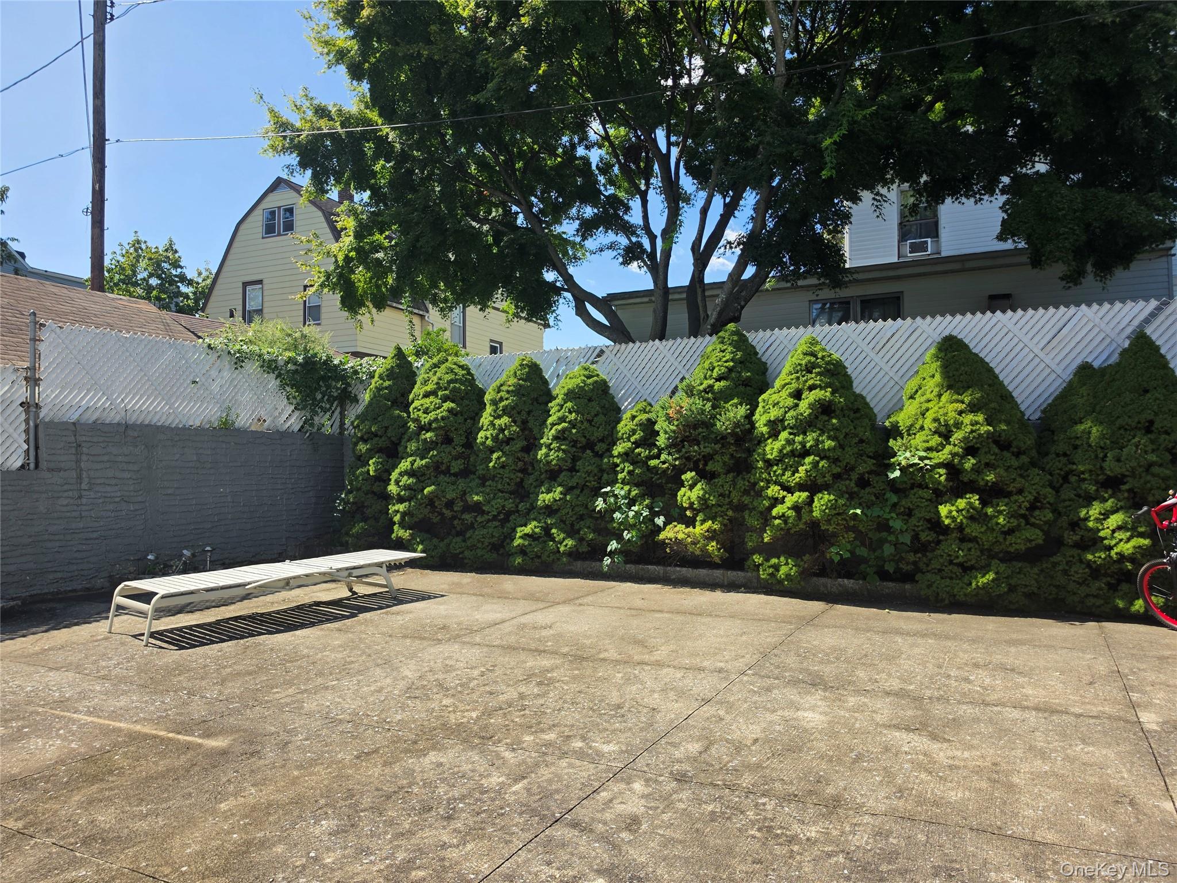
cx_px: 588
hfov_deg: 73.9
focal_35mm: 23
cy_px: 442
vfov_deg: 58.9
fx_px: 782
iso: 64
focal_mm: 6.5
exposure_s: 1/3667
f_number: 1.4
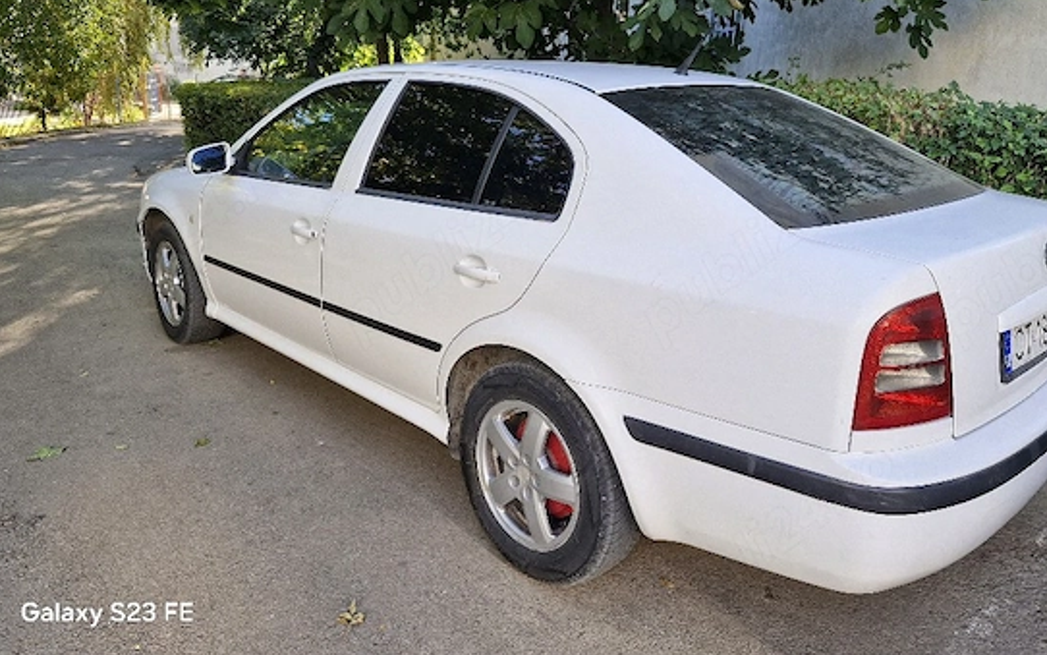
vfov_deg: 45.7
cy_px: 251
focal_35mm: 27
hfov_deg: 68.4
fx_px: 771
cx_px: 545
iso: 50
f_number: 1.8
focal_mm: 5.54
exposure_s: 1/182
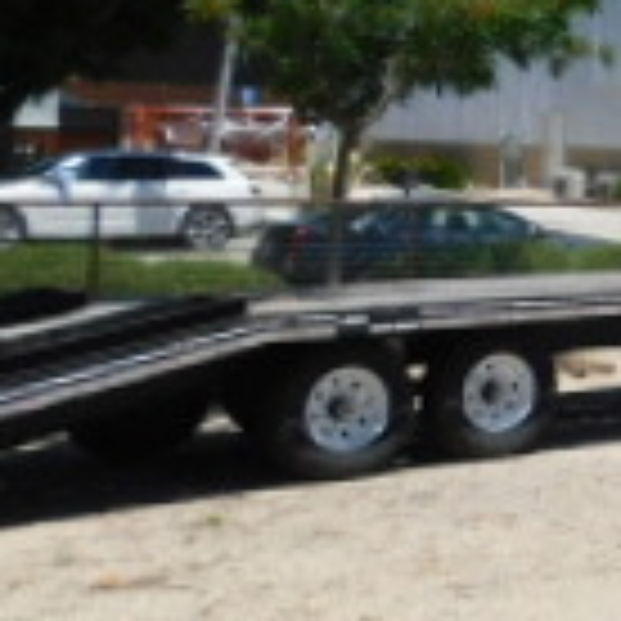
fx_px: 1908
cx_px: 1431
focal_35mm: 94
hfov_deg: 13.9
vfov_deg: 18.3
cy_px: 117
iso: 125
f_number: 6
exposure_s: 1/640
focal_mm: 4
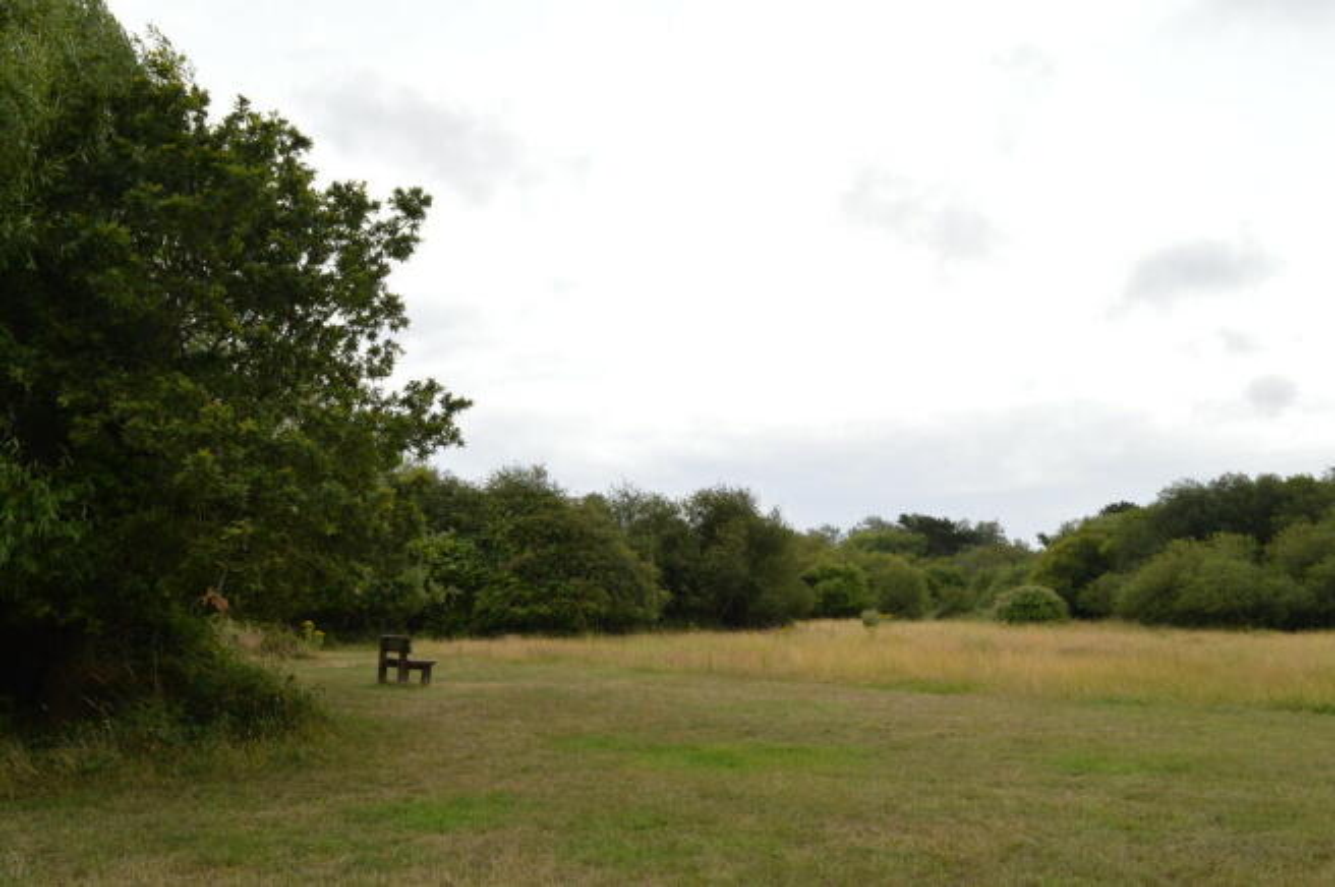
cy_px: 444
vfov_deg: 47.8
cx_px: 668
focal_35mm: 27
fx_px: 1000
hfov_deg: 67.4
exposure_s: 1/640
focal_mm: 18
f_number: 13
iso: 800
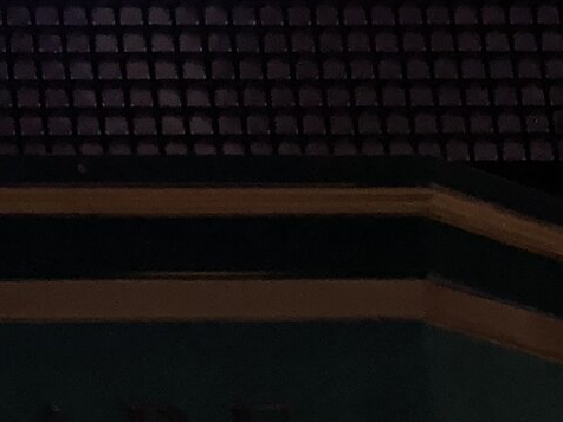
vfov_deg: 5.3
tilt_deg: +25.5
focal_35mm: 273
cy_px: -644
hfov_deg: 6.8
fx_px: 4440
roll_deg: +0.5
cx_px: -852
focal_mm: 6
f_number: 2.4
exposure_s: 1/60
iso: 125
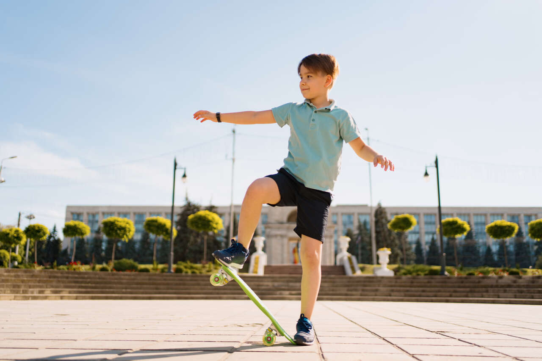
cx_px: 271
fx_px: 527
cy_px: 180
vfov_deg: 37.8
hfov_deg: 54.4
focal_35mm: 35
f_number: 1.8
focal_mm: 35
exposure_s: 1/2000
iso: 100
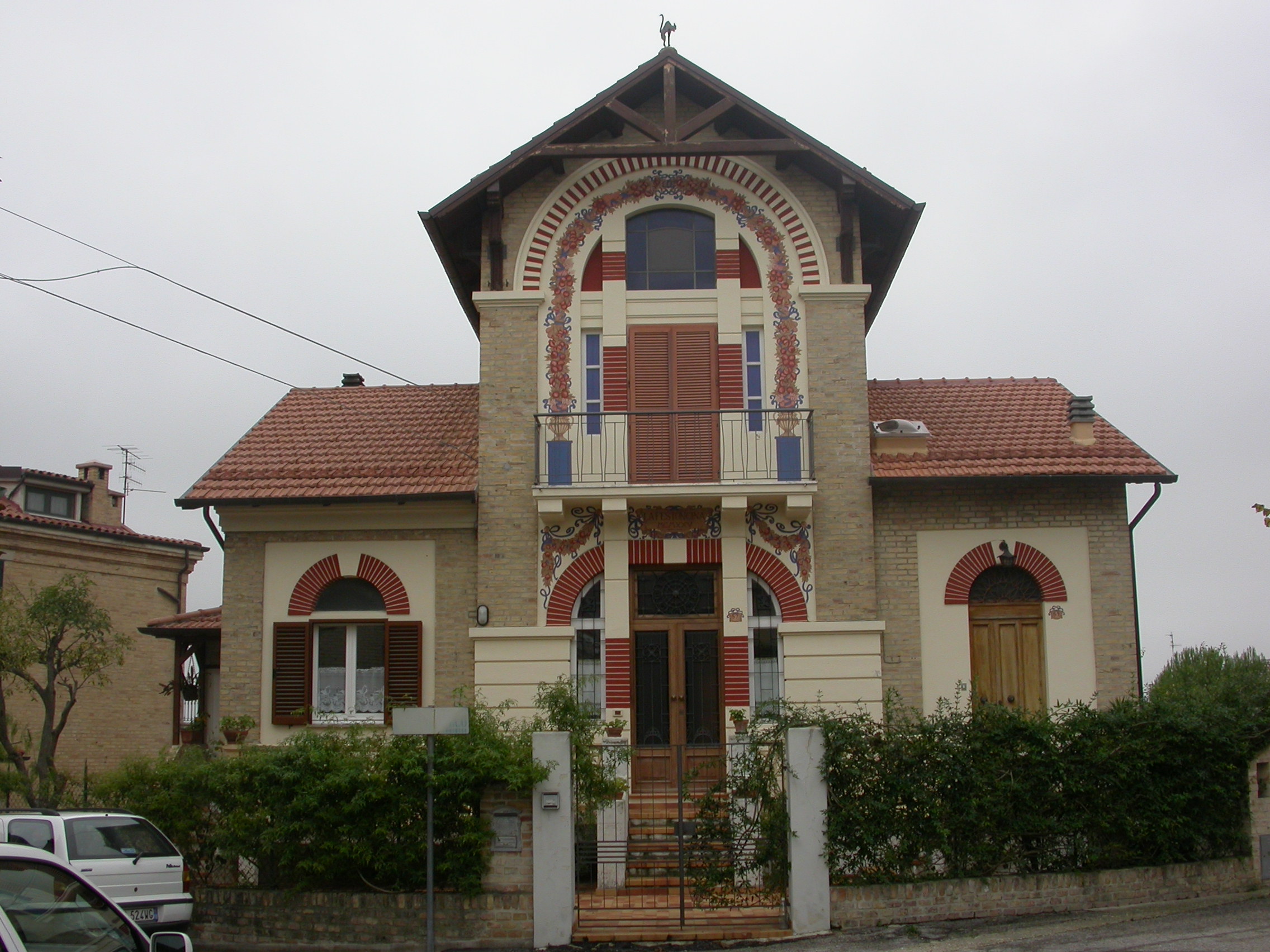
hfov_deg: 49.0
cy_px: 476
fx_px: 1394
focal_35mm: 38
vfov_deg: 37.7
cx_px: 635
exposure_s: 1/138
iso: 100
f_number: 5.3
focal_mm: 7.85
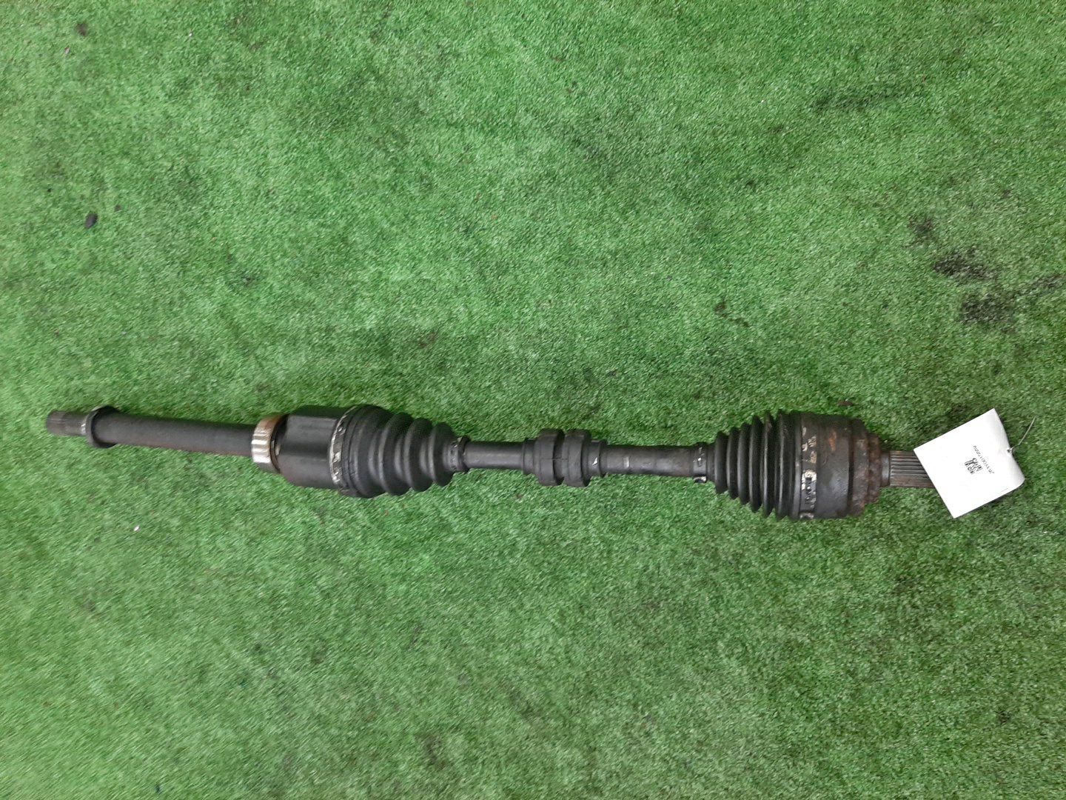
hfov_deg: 67.3
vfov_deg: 53.1
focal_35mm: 26
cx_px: 533
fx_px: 801
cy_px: 400
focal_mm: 3.93
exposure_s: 1/50
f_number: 1.7
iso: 182
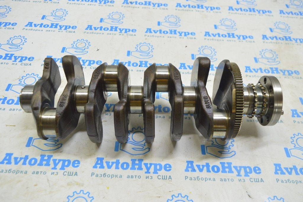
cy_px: 101
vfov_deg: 39.9
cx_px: 152
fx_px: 278
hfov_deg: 57.3
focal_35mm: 33
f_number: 5.6
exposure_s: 1/20
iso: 400
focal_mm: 22
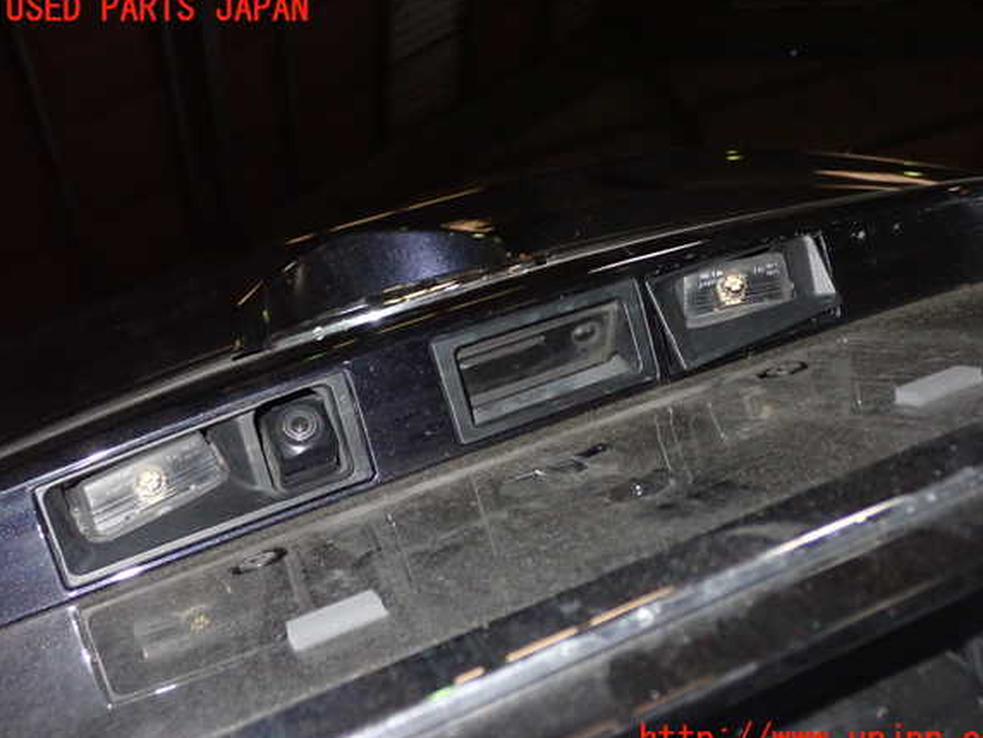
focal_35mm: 43
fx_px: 1221
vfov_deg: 33.6
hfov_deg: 43.8
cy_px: 375
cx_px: 512
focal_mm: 7.31
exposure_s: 1/40
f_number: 8
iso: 800
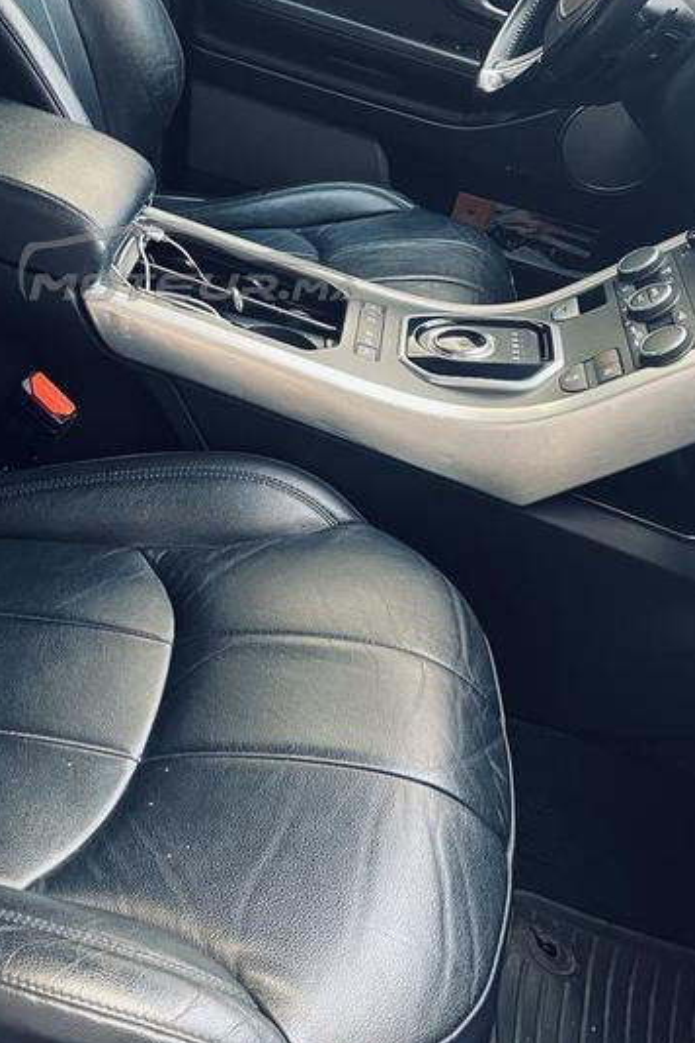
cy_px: 261
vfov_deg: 43.1
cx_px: 189
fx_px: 1274
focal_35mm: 44
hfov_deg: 30.1
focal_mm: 4.2
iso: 125
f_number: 1.6
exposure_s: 1/62
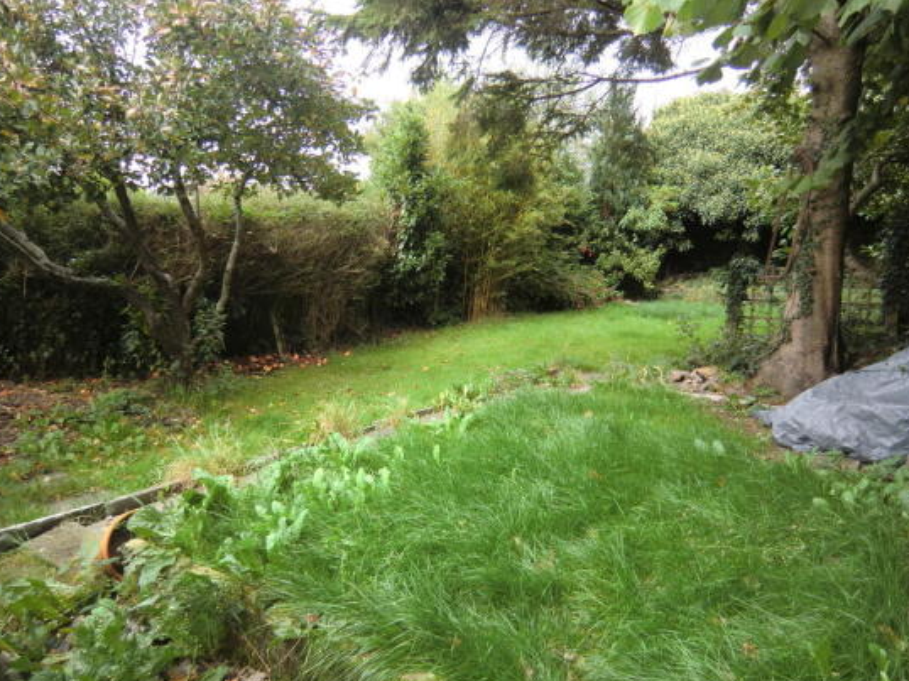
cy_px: 342
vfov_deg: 53.0
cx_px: 467
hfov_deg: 67.3
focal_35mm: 26
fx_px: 682
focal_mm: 4.3
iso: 100
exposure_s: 1/60
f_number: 3.2
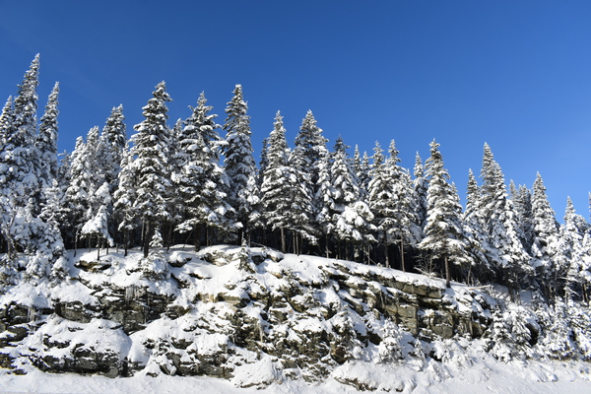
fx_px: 443
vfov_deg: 47.9
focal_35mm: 27
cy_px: 197
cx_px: 296
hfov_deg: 67.4
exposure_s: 1/320
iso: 100
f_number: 9
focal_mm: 18
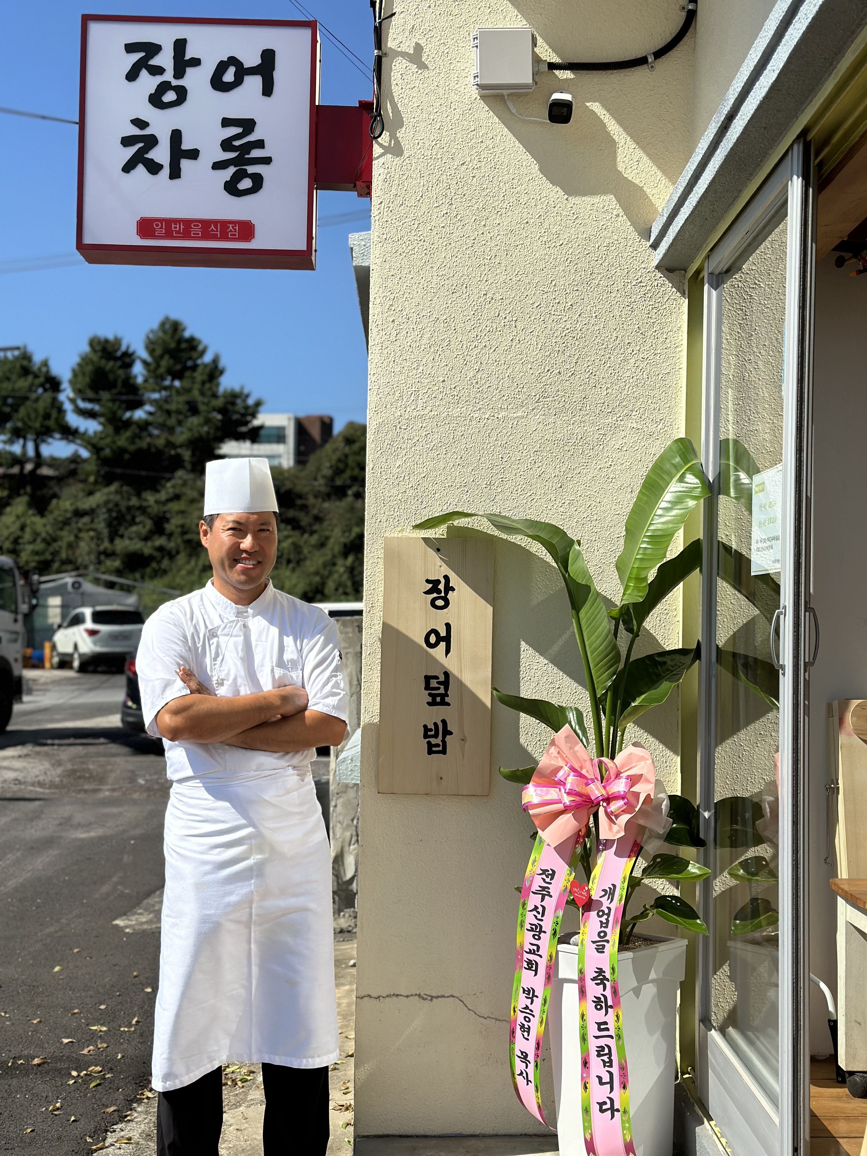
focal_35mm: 48
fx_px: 1603
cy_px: 578
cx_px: 434
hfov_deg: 30.3
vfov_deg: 39.7
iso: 100
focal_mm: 6.86
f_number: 1.78
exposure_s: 1/10870
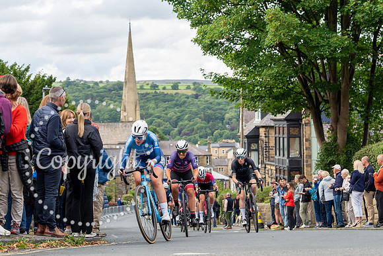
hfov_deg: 24.5
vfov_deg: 16.4
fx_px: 881
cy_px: 67
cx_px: 176
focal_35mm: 83
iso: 500
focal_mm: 56
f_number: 4
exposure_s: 1/500
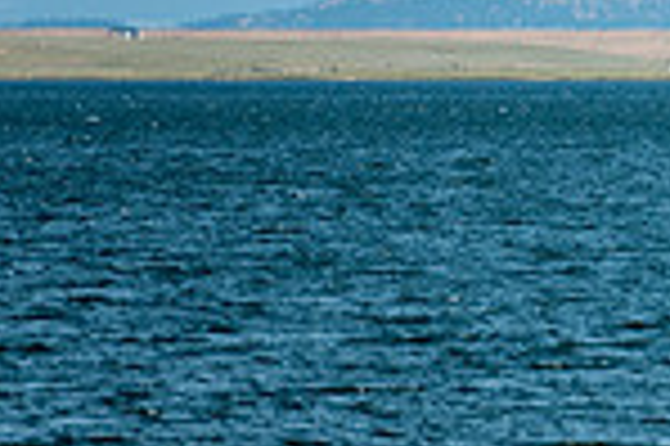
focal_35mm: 778
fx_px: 14463
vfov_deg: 1.8
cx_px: 1300
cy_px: -198
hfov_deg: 2.6
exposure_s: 1/1000
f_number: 9
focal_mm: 200
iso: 110
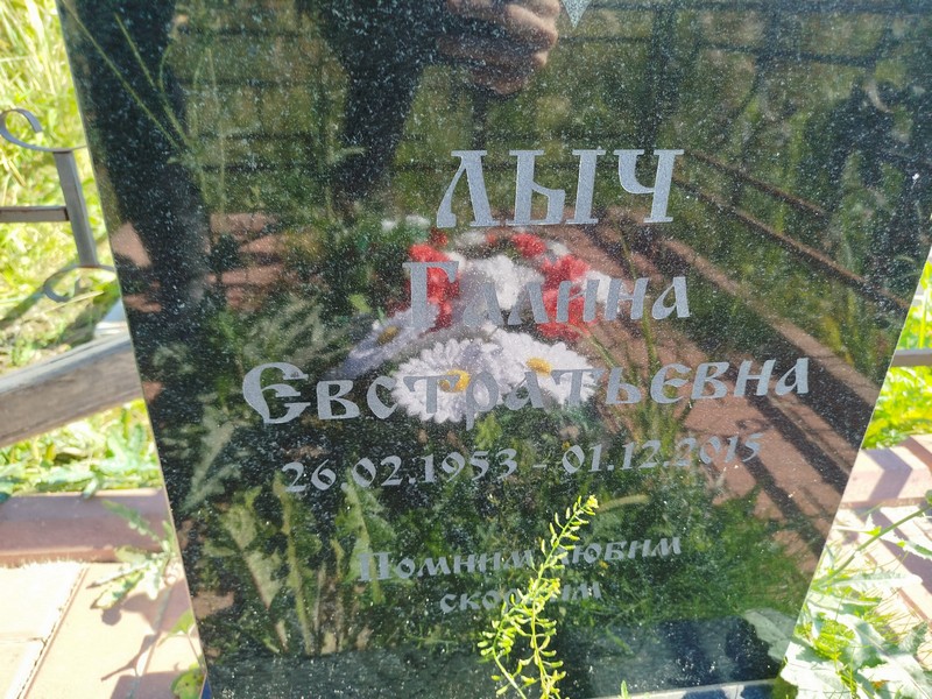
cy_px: 350
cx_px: 466
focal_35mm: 24
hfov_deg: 71.6
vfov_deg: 56.8
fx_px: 646
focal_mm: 5.31
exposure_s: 1/189
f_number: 1.7
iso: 50
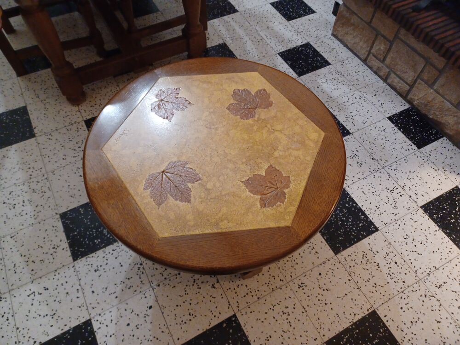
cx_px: 230
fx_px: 332
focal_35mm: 25
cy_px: 172
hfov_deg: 69.4
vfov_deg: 54.9
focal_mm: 4.6
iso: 2000
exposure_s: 1/16.7
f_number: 1.8
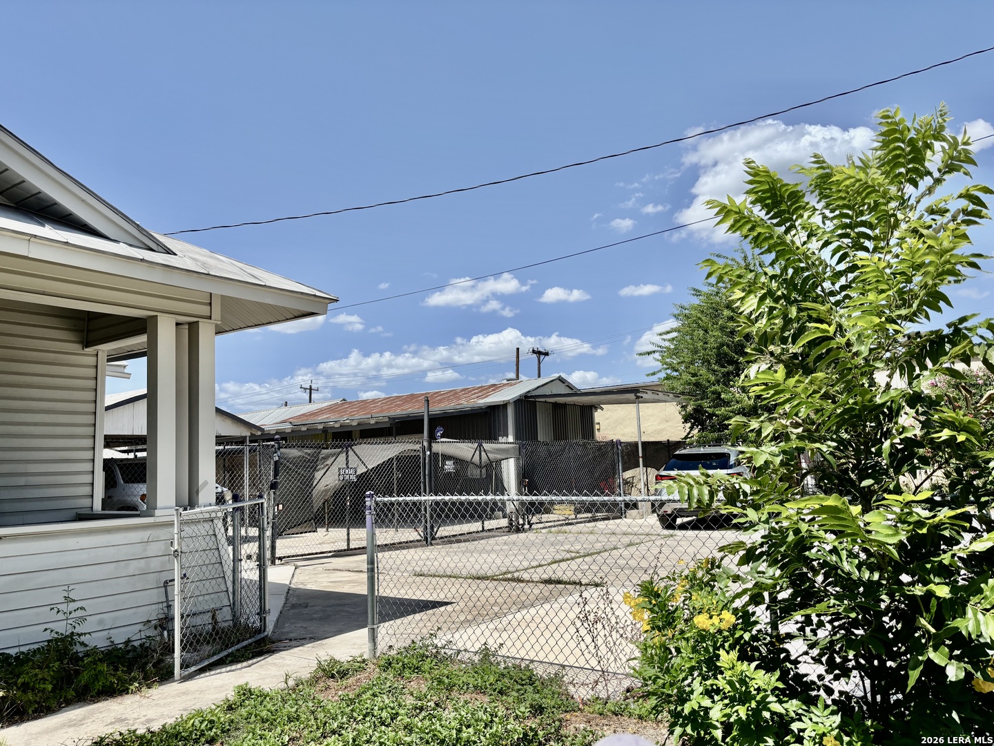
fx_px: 747
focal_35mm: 26
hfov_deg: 67.3
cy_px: 373
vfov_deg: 53.1
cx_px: 497
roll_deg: +2.2
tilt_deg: +8.1
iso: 50
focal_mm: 5.96
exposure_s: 1/4255
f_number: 1.6
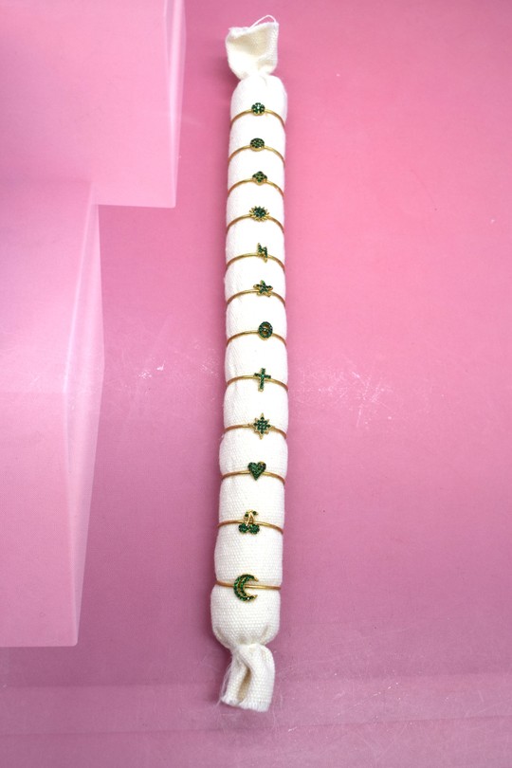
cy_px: 384
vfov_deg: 47.9
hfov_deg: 33.0
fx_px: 864
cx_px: 256
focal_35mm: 40
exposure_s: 1/200
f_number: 8
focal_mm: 27
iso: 400
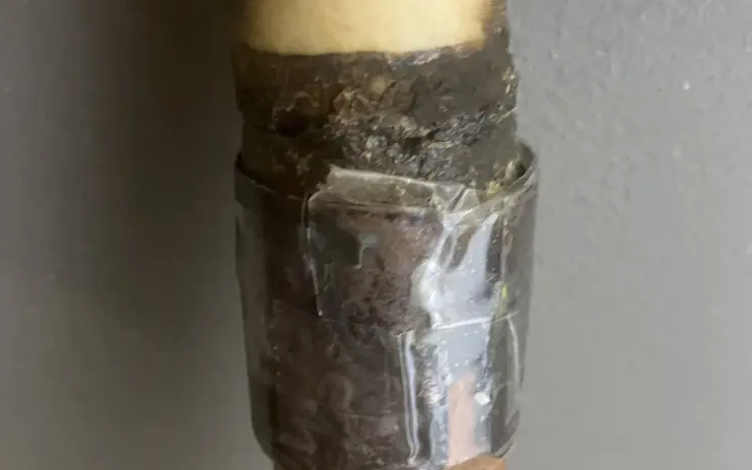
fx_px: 840
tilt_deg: -41.7
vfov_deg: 31.0
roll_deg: +0.9
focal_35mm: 41
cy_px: 322
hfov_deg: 48.2
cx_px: 388
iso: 400
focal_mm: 3.99
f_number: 1.8
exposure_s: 1/30
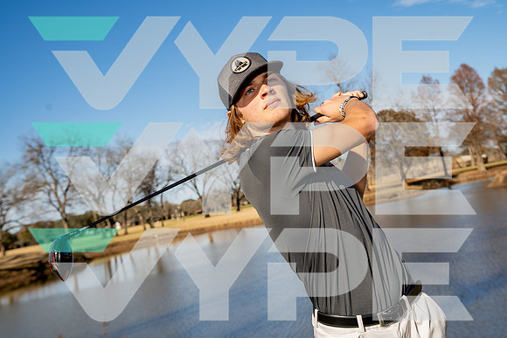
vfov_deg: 28.1
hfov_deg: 41.1
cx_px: 254
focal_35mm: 48
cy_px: 169
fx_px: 676
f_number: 5.6
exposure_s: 1/250
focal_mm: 48
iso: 100
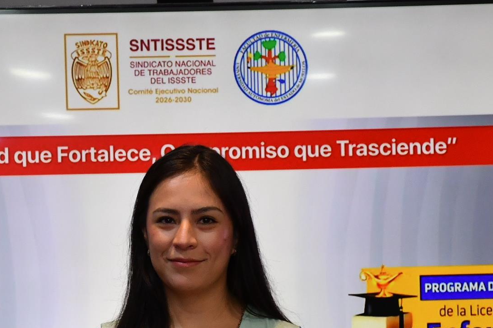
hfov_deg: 6.7
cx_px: 202
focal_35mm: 308
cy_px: 347
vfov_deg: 4.5
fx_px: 4217
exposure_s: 1/100
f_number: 5.6
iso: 1250
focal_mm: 80
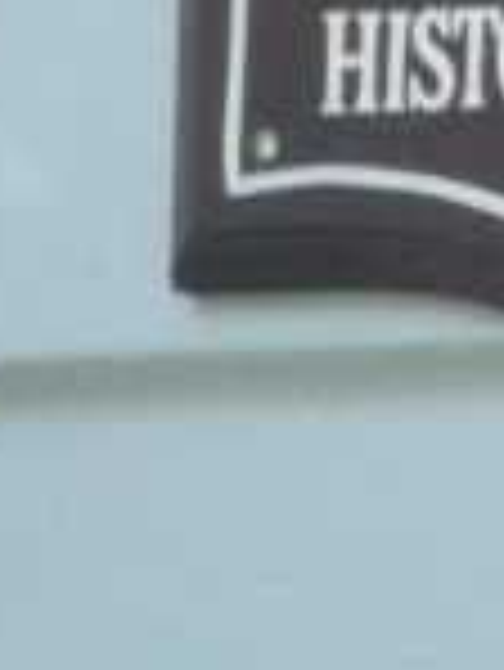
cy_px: -872
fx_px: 109236
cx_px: 1210
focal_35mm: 5635
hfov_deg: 0.3
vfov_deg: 0.4
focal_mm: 188.8
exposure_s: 1/102
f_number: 5.7
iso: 800
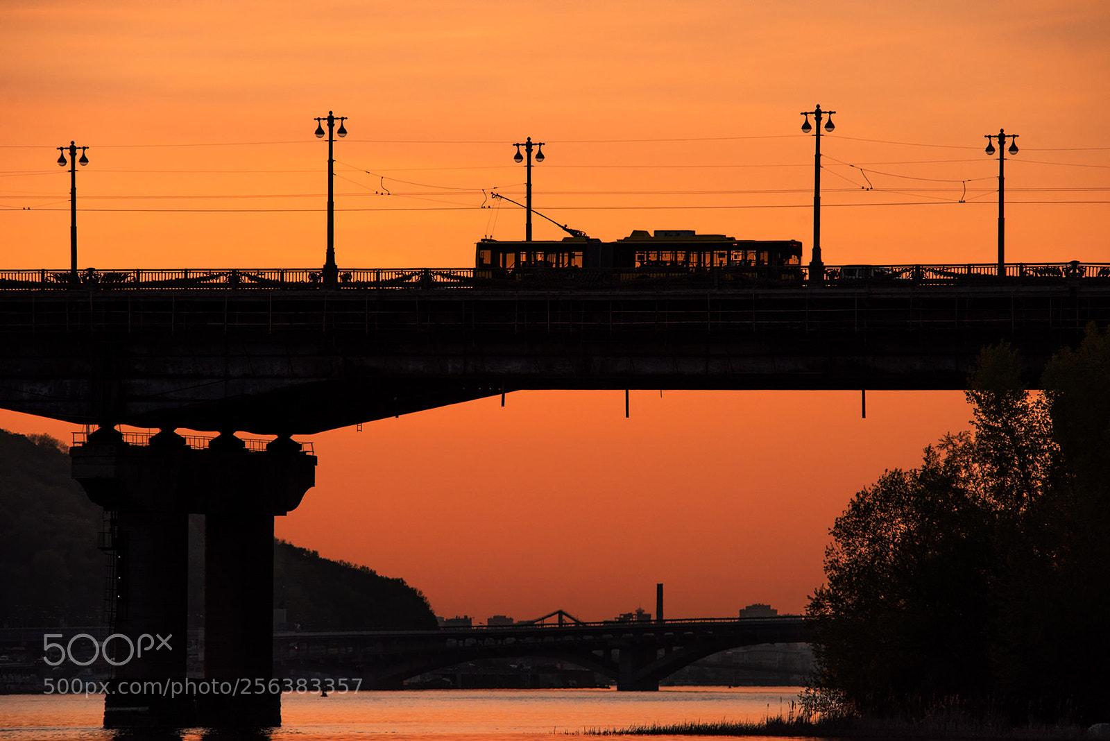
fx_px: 9561
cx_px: 555
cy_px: 370
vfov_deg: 4.4
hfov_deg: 6.6
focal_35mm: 310
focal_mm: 310
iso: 400
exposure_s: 1/1000
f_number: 7.1
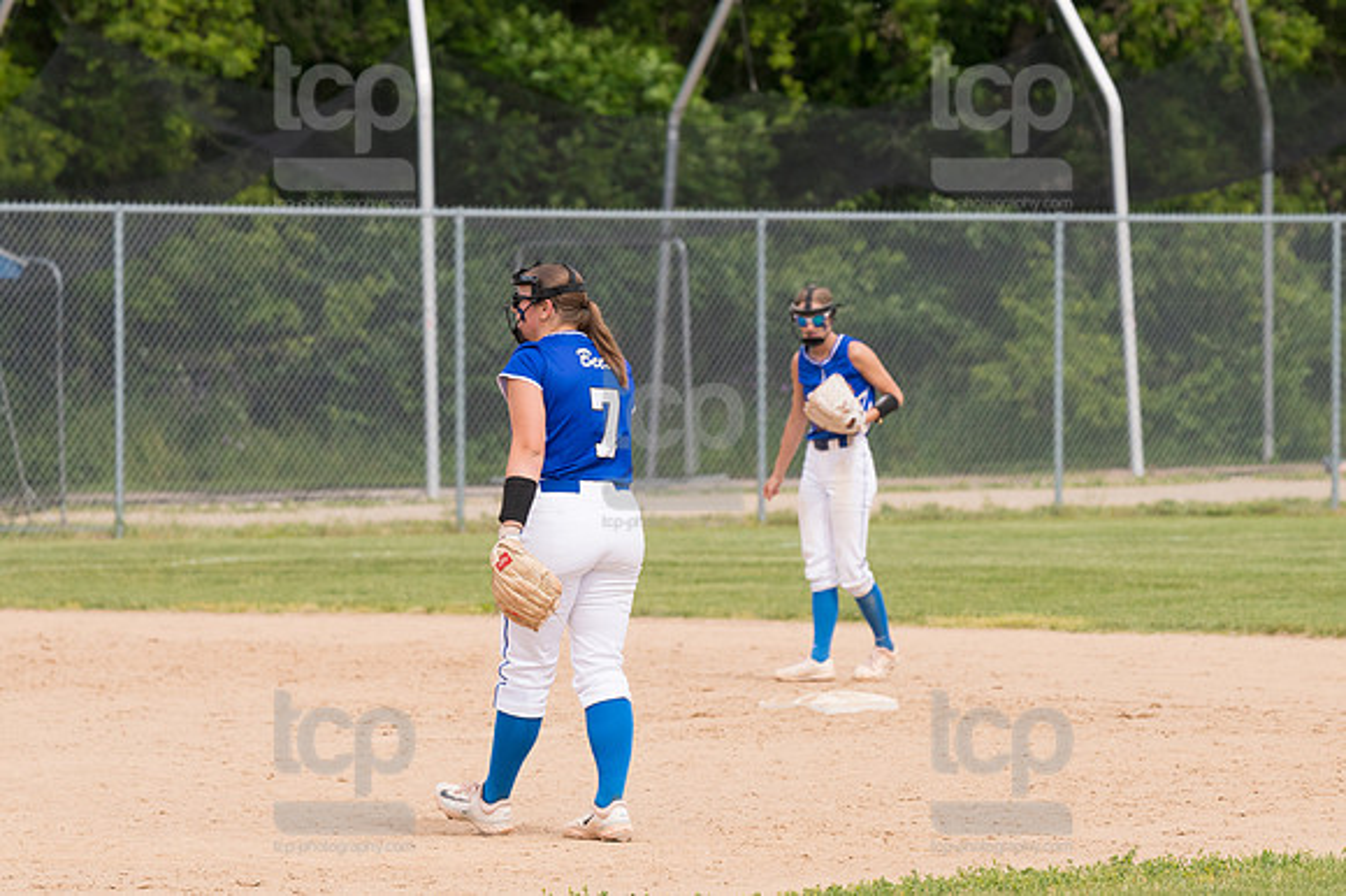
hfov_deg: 7.6
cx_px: 673
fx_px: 10089
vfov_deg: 5.1
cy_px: 448
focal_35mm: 270
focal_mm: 180
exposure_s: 1/1600
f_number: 5.6
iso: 320
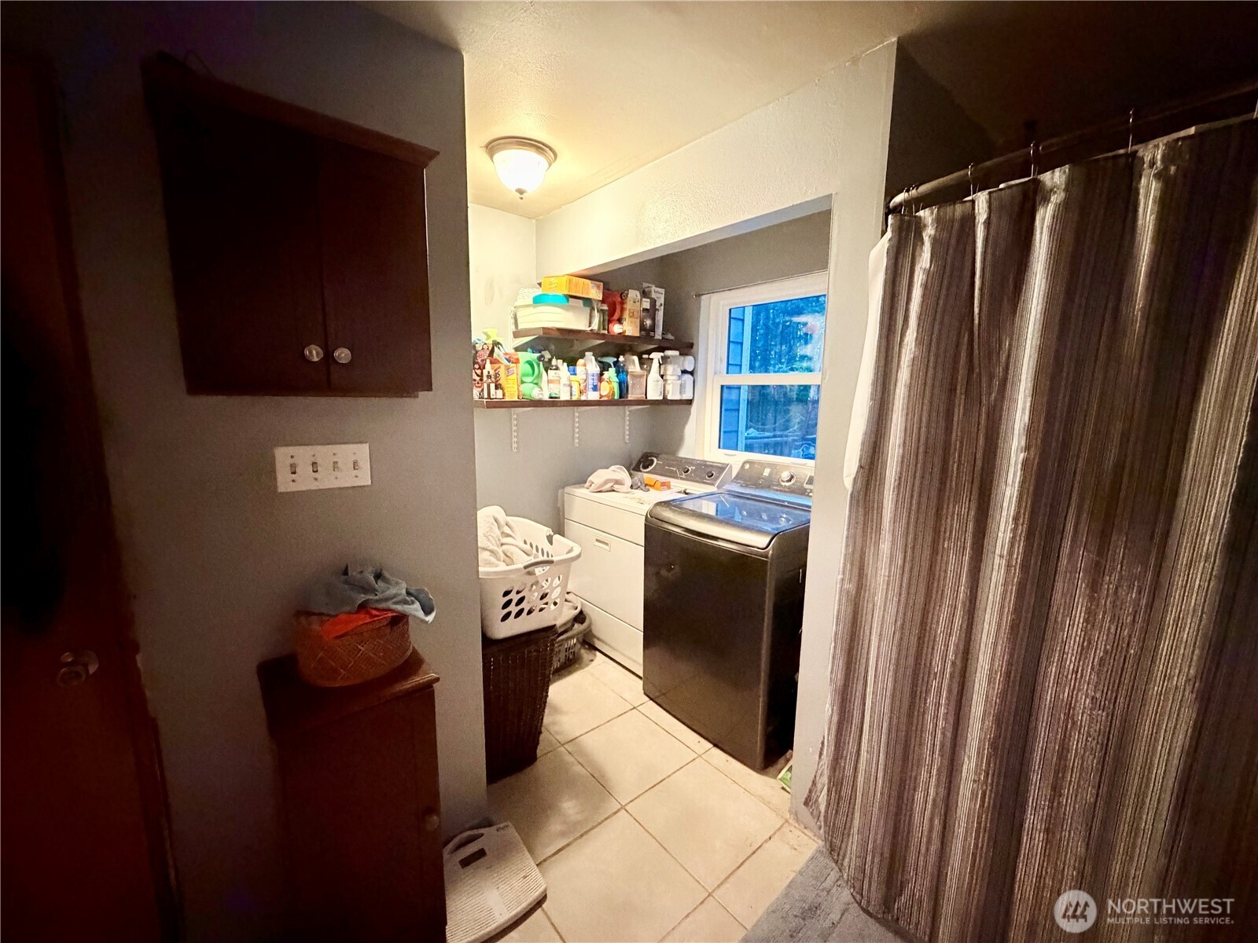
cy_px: 472
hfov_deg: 102.1
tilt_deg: -8.8
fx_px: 509
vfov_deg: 85.7
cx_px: 629
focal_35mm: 14
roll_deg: -0.6
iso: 1250
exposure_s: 1/30
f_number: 2.2
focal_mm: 2.22
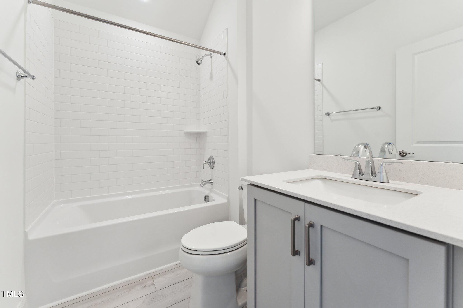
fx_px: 180
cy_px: 154
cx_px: 232
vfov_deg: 81.2
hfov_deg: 104.3
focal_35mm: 14
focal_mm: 14
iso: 640
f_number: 7.1
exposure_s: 1/60
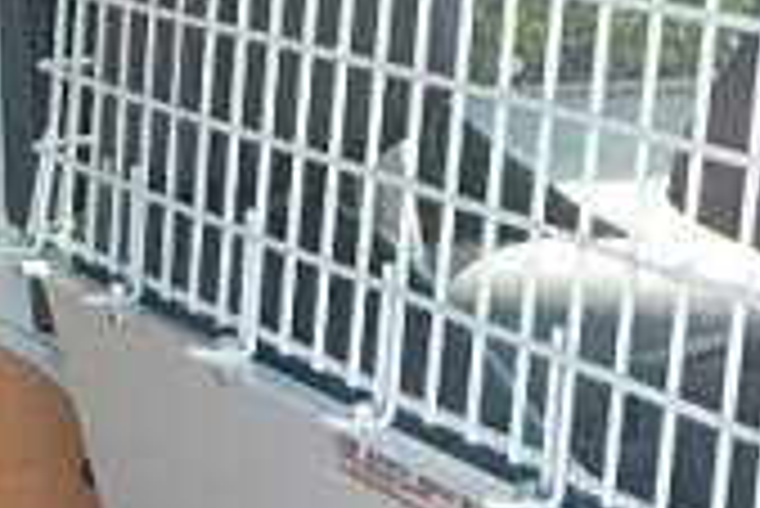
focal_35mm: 173
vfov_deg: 7.7
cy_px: 926
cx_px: 58
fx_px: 3655
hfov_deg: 11.8
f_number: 3
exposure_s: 1/160
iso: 125
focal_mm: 4
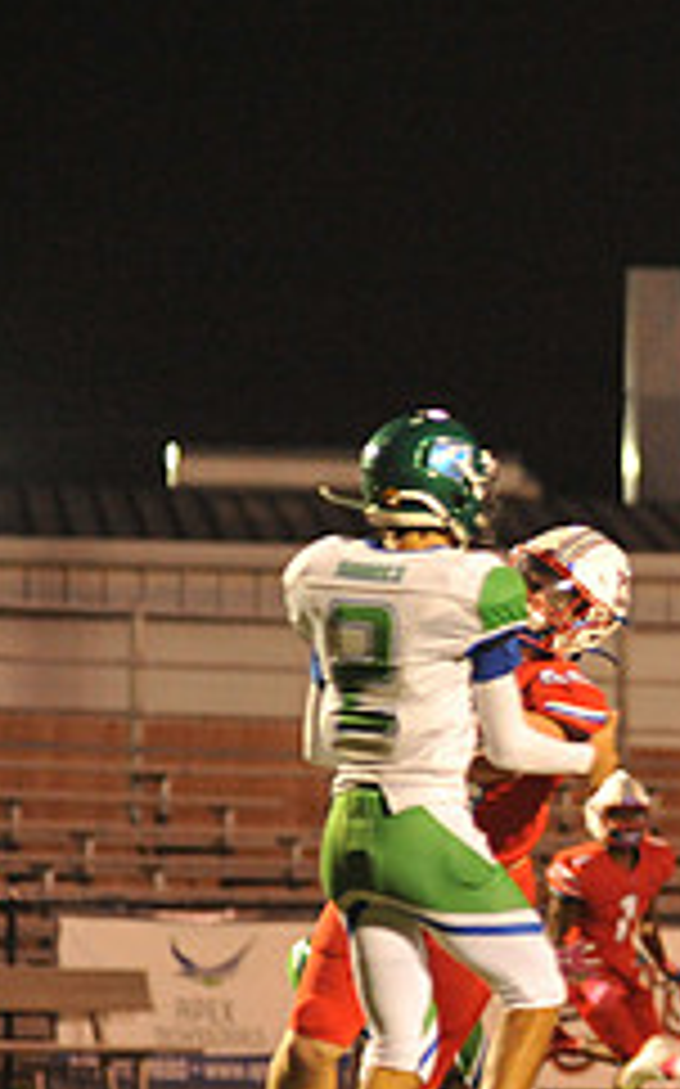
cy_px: 824
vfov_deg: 4.3
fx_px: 14517
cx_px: 1292
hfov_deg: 2.7
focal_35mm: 489
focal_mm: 200
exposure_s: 1/200
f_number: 4.5
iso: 5000
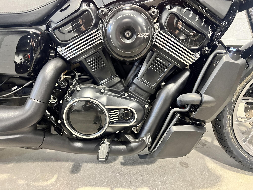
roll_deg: +1.3
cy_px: 95
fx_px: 190
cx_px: 126
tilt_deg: -34.7
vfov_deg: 53.1
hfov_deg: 67.3
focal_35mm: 26
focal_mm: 5.7
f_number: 1.5
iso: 400
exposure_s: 1/60
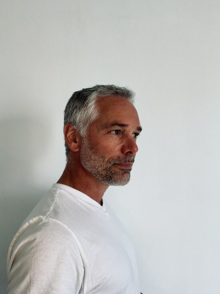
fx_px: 271
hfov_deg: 44.2
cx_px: 110
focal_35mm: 32
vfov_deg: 56.8
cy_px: 147
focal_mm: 2.87
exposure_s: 1/115
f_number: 2.2
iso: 64
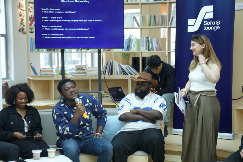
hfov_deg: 28.8
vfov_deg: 19.5
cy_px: 81
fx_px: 472
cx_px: 122
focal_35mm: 70
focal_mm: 70
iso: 500
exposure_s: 1/125
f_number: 2.8
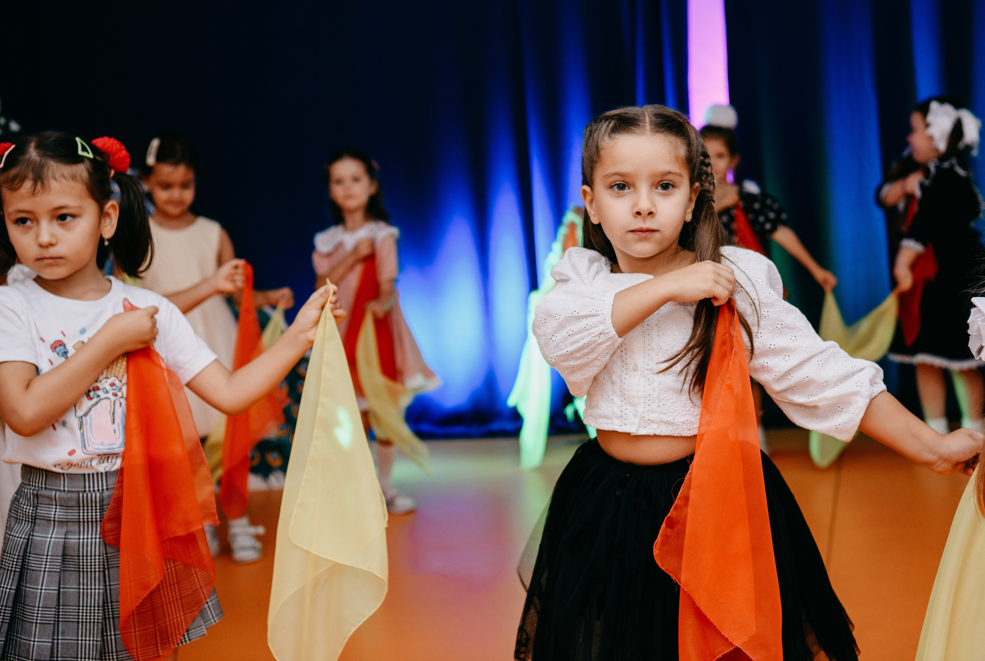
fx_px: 1576
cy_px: 297
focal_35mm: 57
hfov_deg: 34.7
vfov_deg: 23.7
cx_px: 546
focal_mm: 52
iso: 500
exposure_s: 1/160
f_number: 4
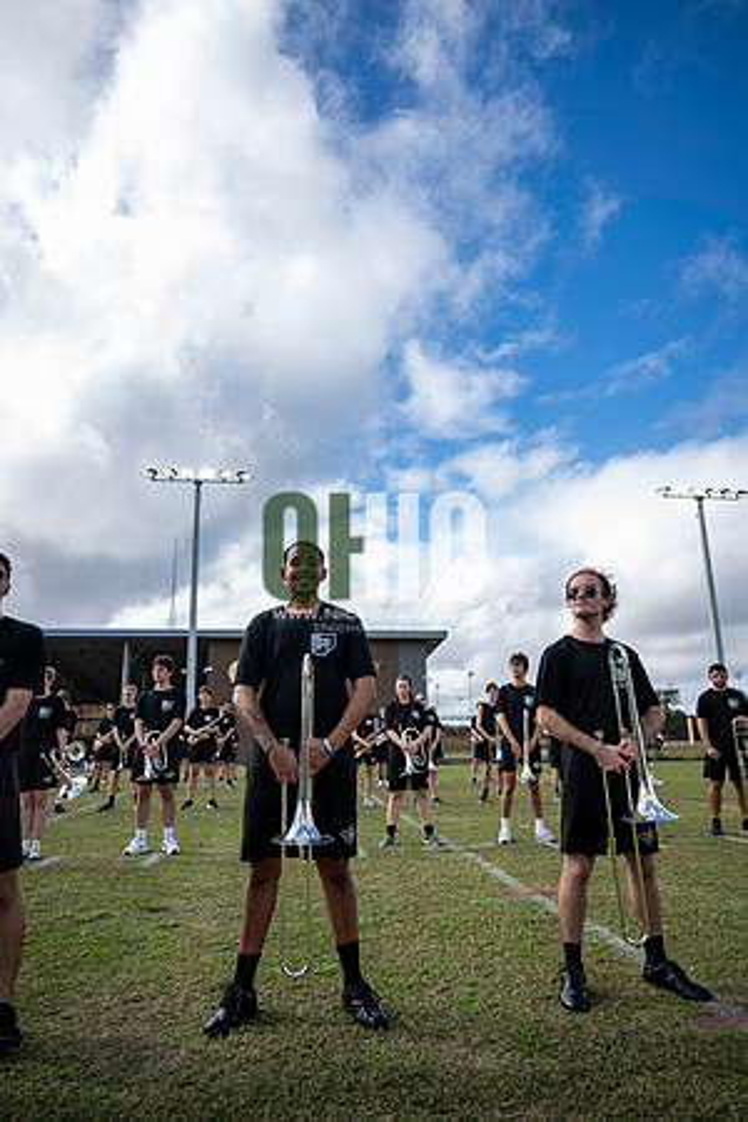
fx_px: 748
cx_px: 374
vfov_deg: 73.7
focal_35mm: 24
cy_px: 561
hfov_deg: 53.1
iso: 125
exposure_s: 1/1250
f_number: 2.8
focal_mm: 24
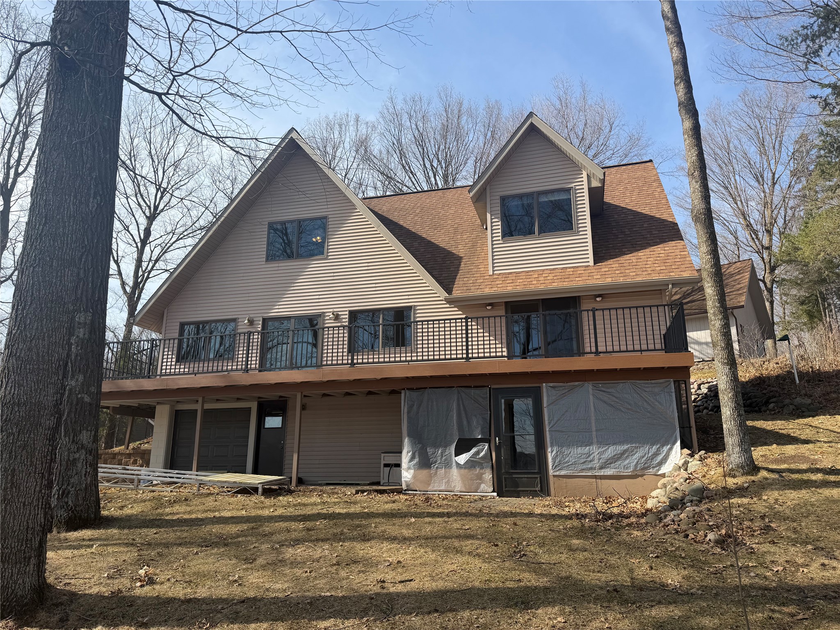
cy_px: 315
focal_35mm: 24
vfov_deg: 56.8
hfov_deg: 71.6
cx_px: 420
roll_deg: +1.6
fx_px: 582
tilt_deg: +14.0
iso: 80
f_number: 1.78
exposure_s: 1/2801
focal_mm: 6.76
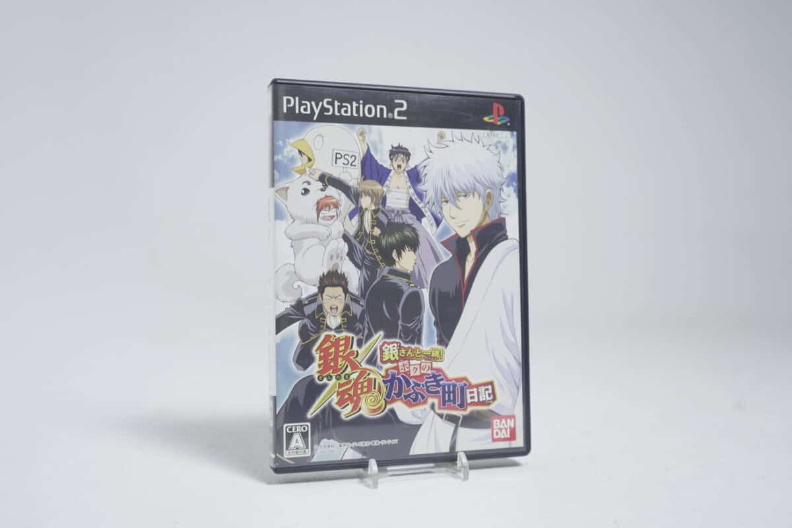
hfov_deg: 53.1
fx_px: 792
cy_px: 264
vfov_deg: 36.9
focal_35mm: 36
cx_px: 396
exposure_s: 1/8
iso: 100
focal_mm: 36
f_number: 4.5
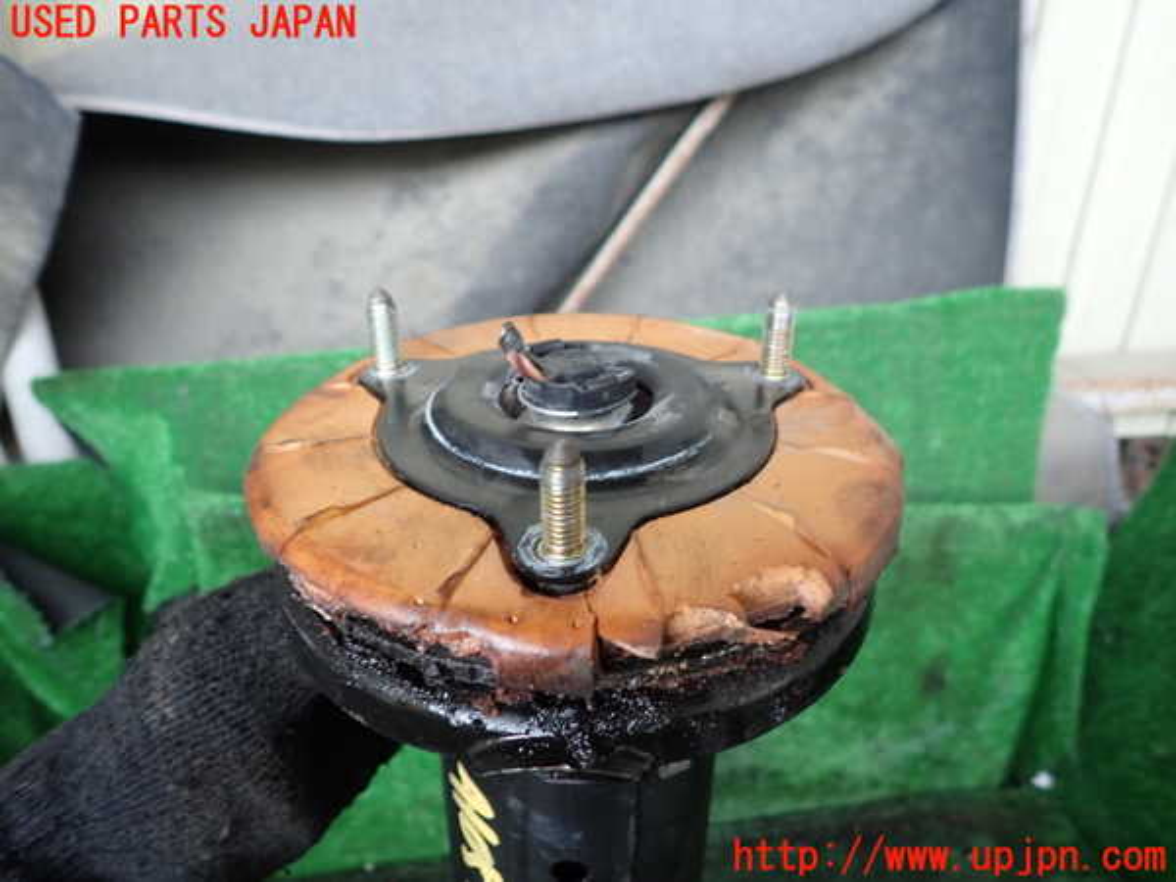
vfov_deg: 54.9
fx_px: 849
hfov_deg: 69.4
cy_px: 441
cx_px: 588
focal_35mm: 25
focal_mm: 4.5
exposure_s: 1/40
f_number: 2
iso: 200
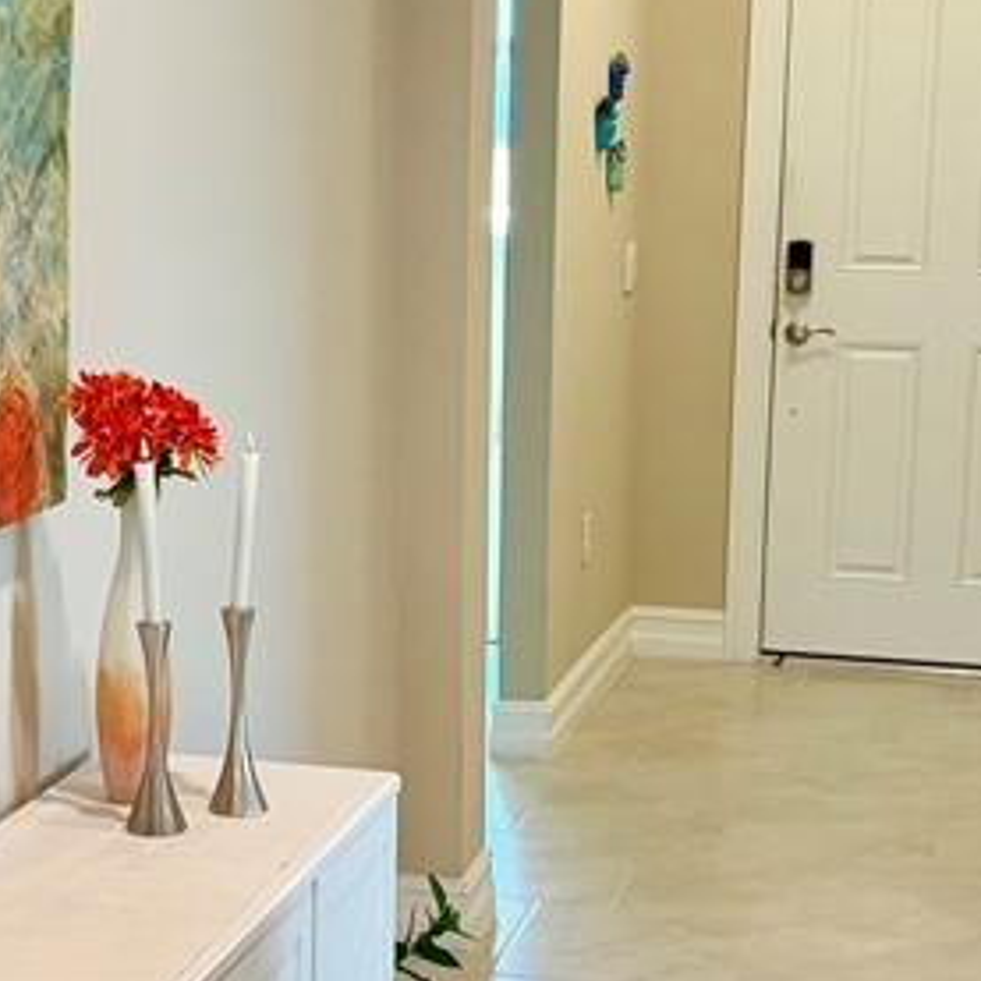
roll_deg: +0.1
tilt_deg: -11.8
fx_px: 2725
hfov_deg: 20.3
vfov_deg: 20.4
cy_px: 602
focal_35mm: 85
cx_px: 326
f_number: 1.6
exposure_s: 1/60
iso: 160
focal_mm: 5.96
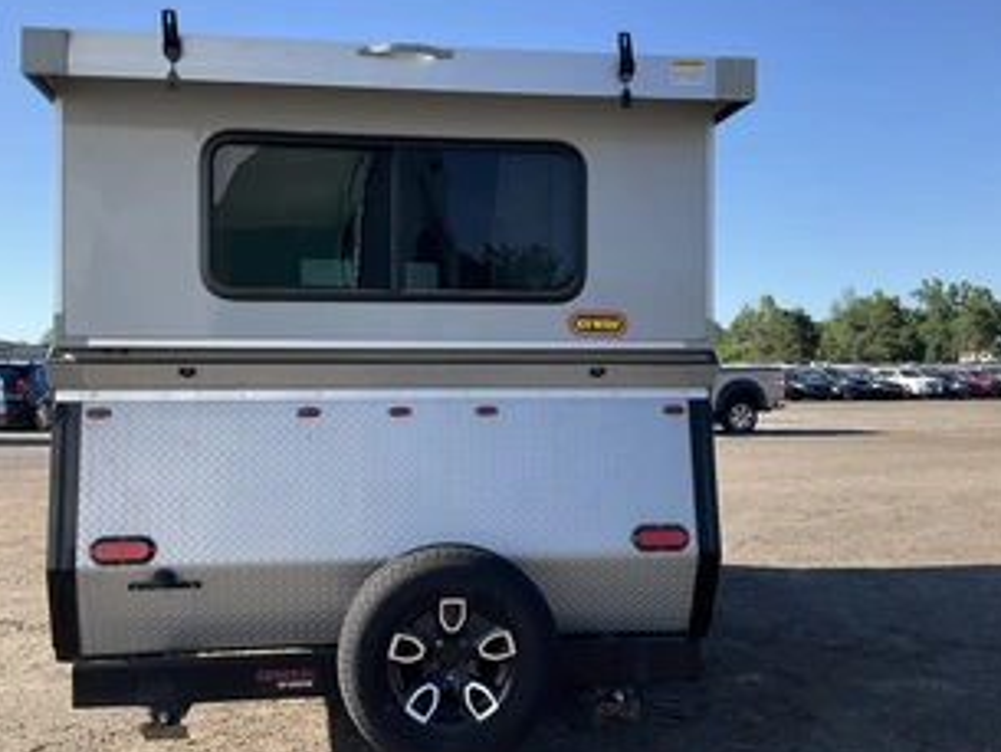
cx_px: 469
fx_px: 1099
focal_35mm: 38
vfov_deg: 37.7
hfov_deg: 48.9
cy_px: 394
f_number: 1.8
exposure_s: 1/1015
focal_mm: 3
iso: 25
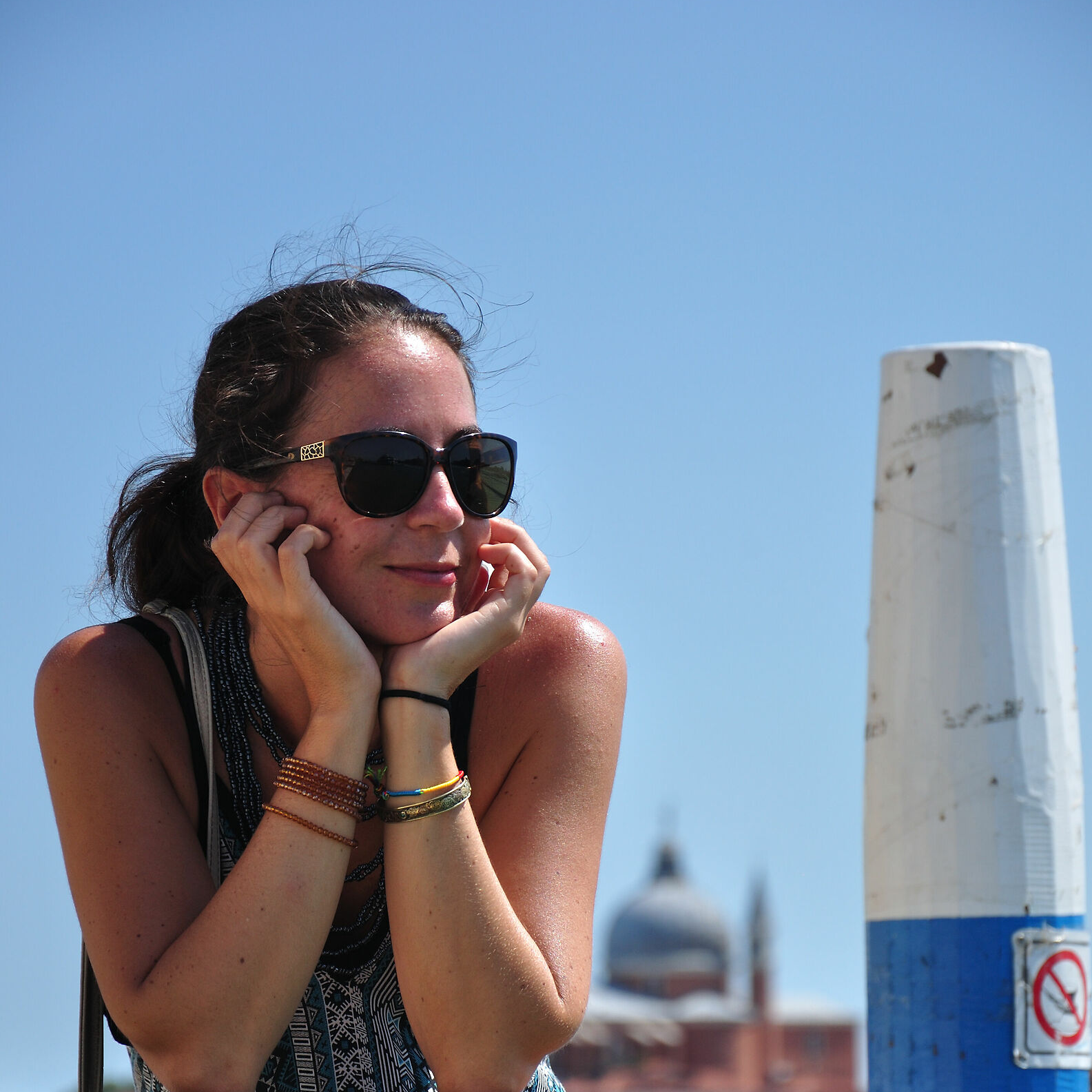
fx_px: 6745
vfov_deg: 9.2
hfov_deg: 9.3
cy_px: 723
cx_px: 544
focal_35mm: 189
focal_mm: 98
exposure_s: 1/750
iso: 200
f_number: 5.6
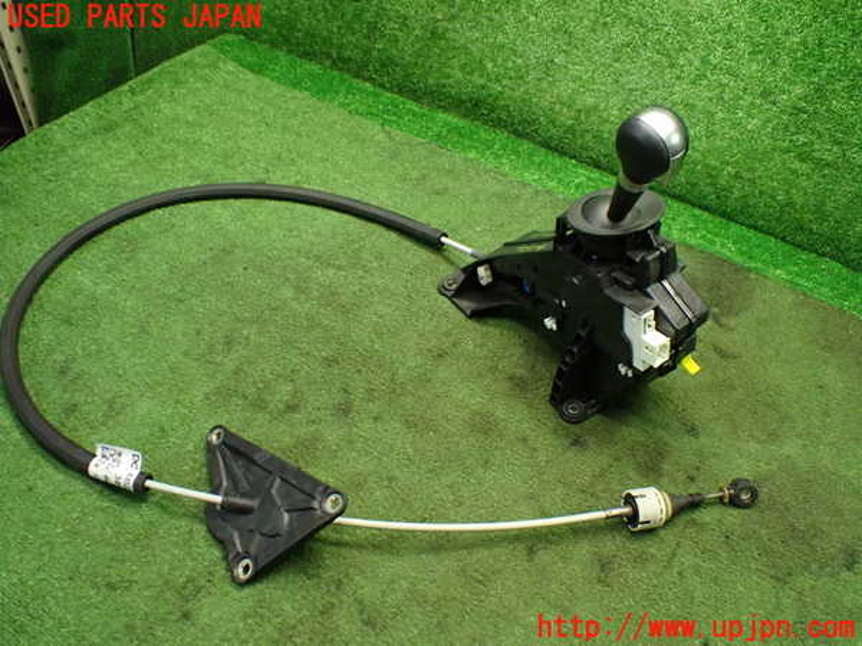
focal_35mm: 30
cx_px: 431
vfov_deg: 46.8
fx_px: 747
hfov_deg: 60.0
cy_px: 323
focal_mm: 5.4
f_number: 2.3
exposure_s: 1/100
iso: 800
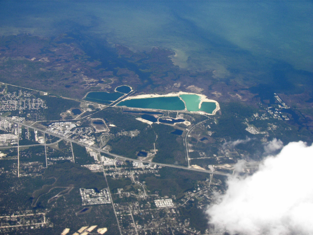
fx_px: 606
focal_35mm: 67
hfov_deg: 29.0
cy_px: 118
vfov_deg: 21.9
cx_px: 156
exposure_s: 1/500
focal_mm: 11.2
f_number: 2.8
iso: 64
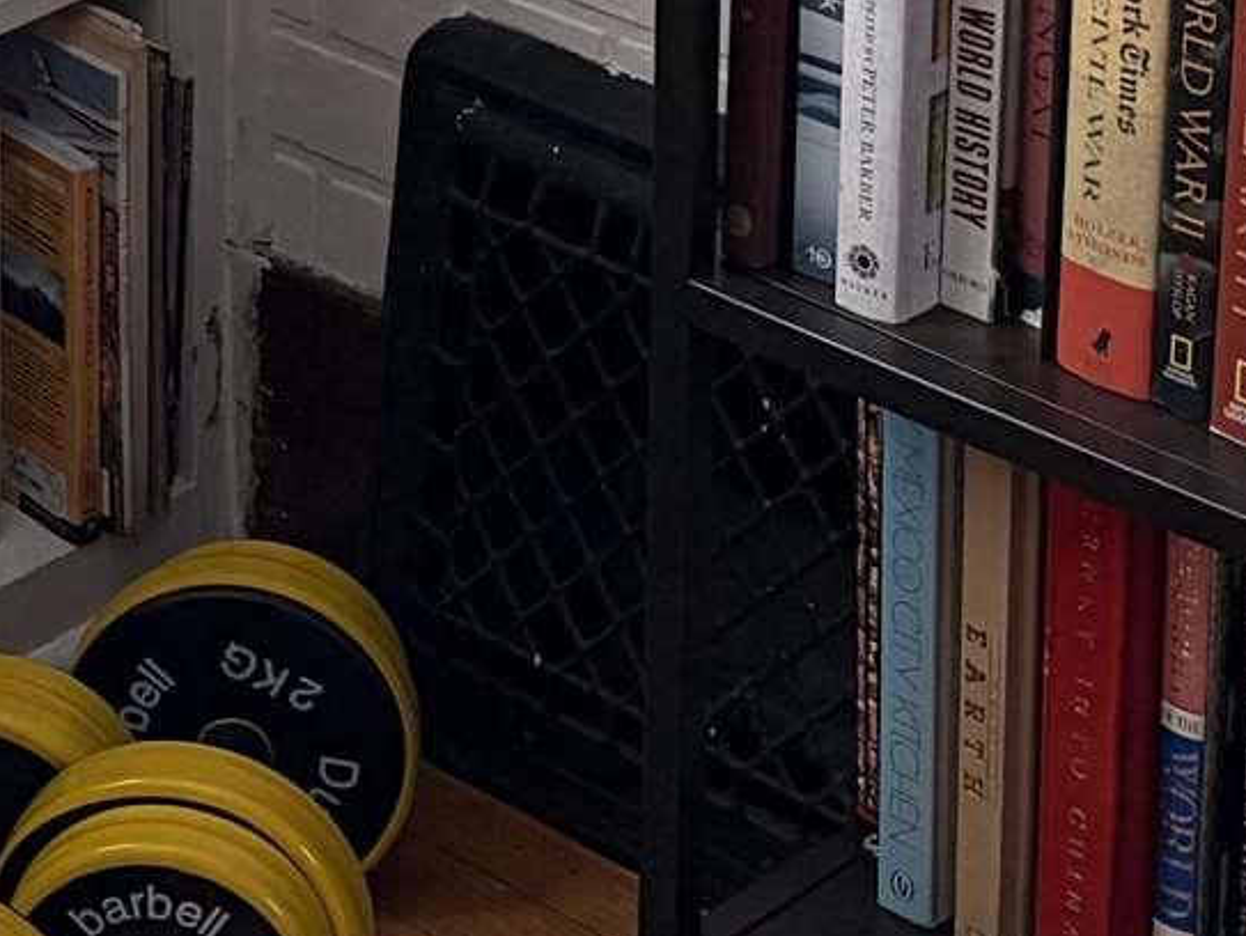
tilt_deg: -12.9
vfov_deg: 9.3
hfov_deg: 13.4
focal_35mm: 147
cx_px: 363
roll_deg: +1.3
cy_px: -1103
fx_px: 5295
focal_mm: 5.96
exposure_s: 1/231
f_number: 1.6
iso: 100
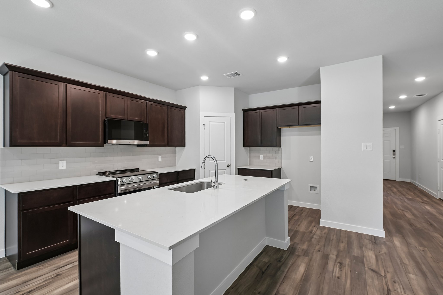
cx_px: 222
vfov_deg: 73.7
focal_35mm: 16
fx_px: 197
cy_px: 148
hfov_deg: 96.7
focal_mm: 16
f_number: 8
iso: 400
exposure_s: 1/13
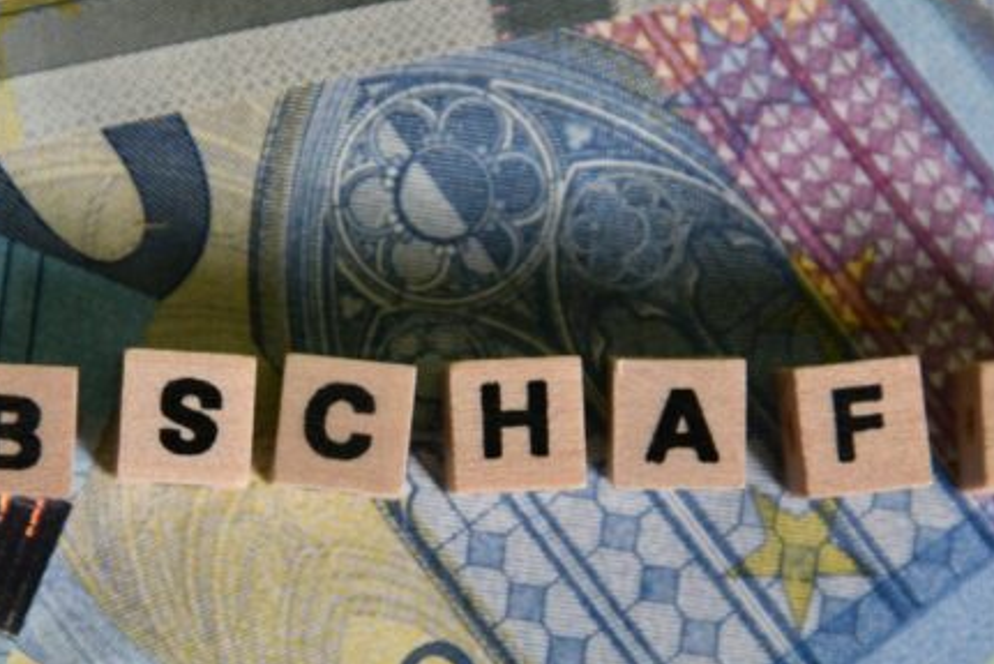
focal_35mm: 285
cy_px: 387
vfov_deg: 4.8
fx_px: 7874
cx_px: 302
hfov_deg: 7.2
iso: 400
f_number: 7.1
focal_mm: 120
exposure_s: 1/200
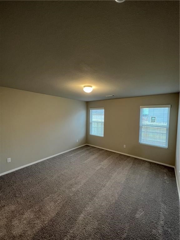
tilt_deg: -2.7
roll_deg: -0.2
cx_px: 90
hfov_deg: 89.9
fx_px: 90
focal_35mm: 13
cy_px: 120
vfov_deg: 106.2
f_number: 1.8
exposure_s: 1/120
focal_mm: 1.57
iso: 200
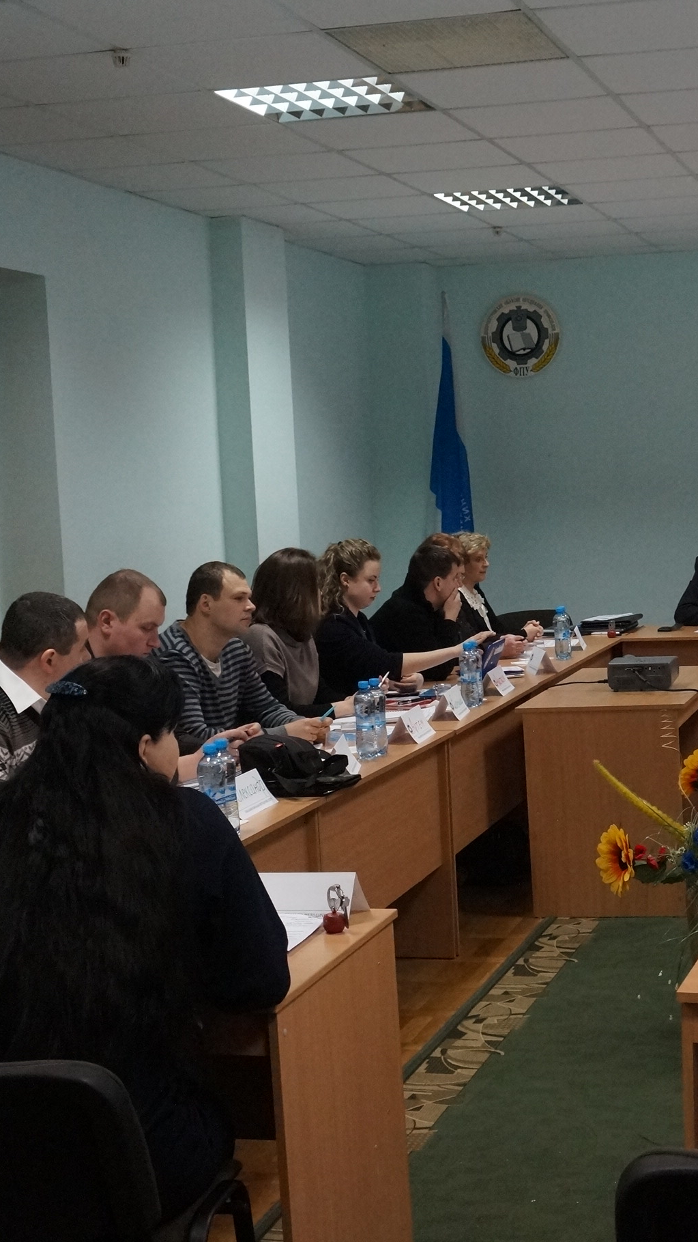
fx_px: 1711
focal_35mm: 52
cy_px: 621
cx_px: 602
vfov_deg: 39.9
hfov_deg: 22.6
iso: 2500
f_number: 4.5
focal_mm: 22
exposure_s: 1/160
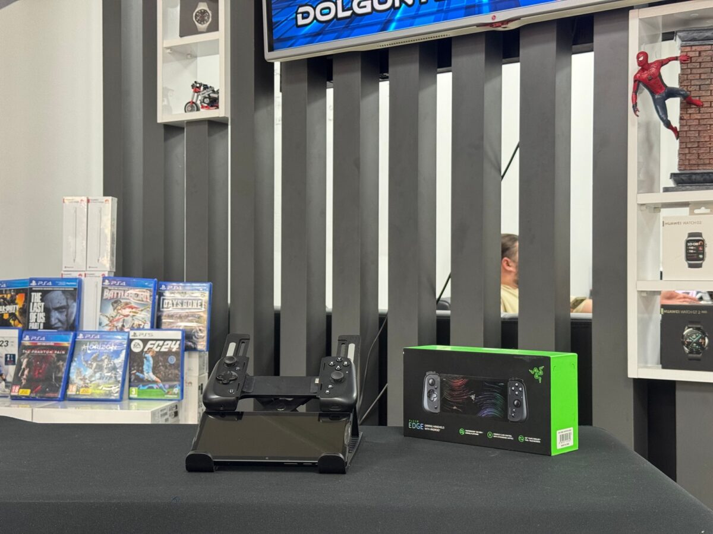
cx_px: 356
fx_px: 989
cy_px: 267
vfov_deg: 30.3
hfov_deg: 39.7
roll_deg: -0.8
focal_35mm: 48
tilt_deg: +1.1
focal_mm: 6.76
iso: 250
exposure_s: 1/40
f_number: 1.78
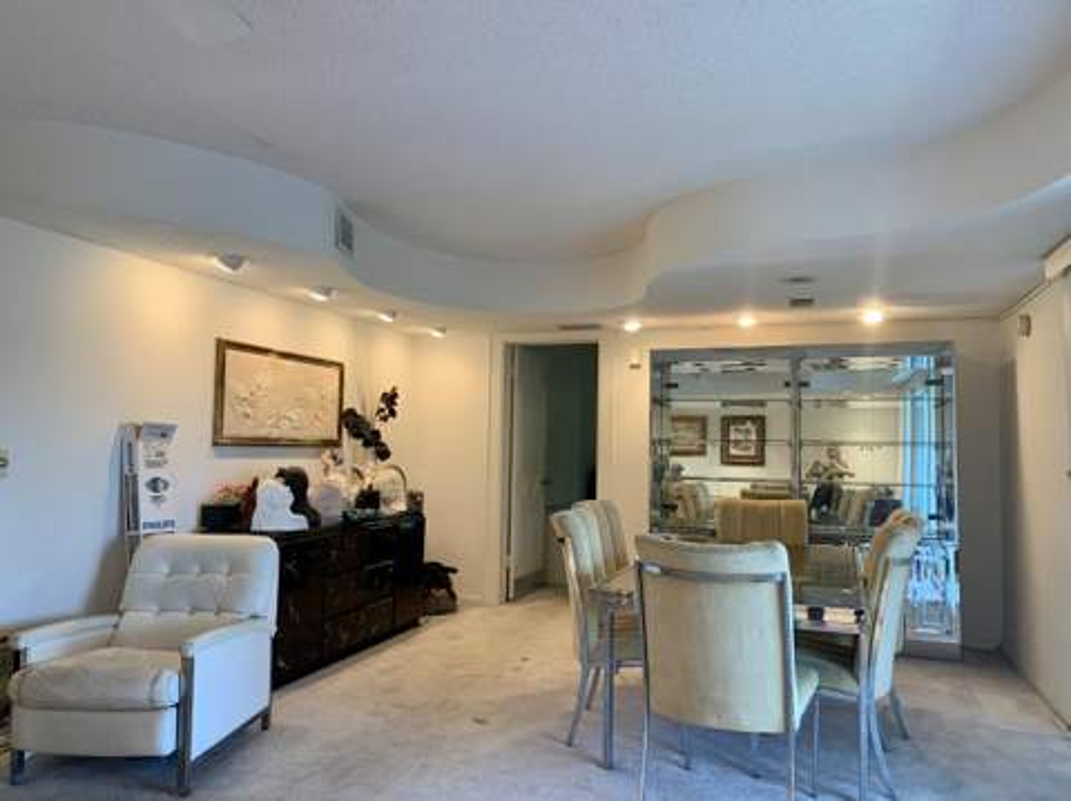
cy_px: 400
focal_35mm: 26
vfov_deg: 53.0
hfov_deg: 67.4
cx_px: 536
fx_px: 804
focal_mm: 4.25
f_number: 1.8
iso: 64
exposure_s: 1/60
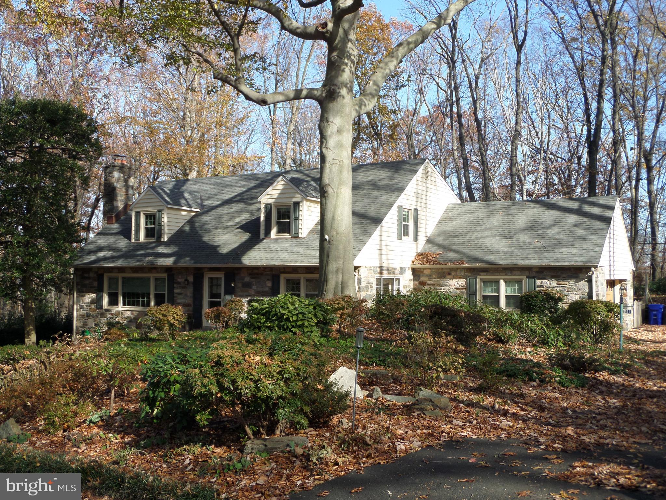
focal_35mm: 41
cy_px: 250
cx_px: 333
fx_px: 789
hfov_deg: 45.8
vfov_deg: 35.1
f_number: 3.6
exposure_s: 1/350
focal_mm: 6.8
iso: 100
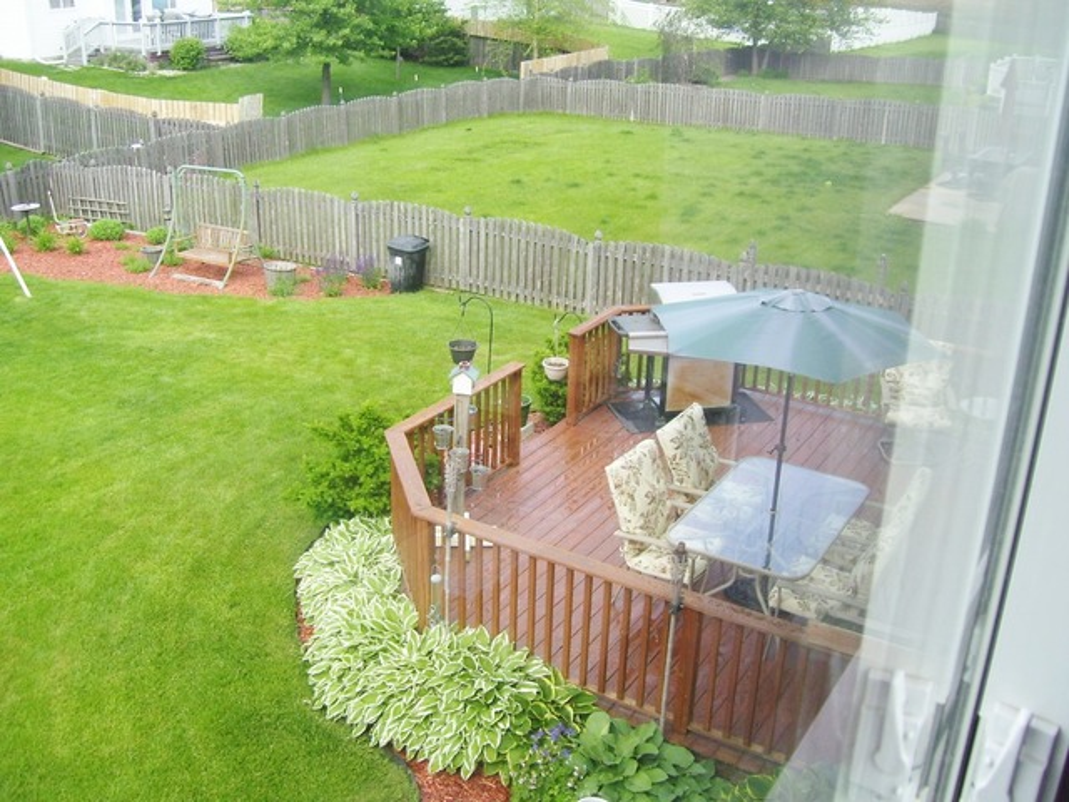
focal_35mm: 36
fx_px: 1112
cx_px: 534
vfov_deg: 39.7
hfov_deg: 51.4
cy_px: 401
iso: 80
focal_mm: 6
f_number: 2.7
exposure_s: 1/500
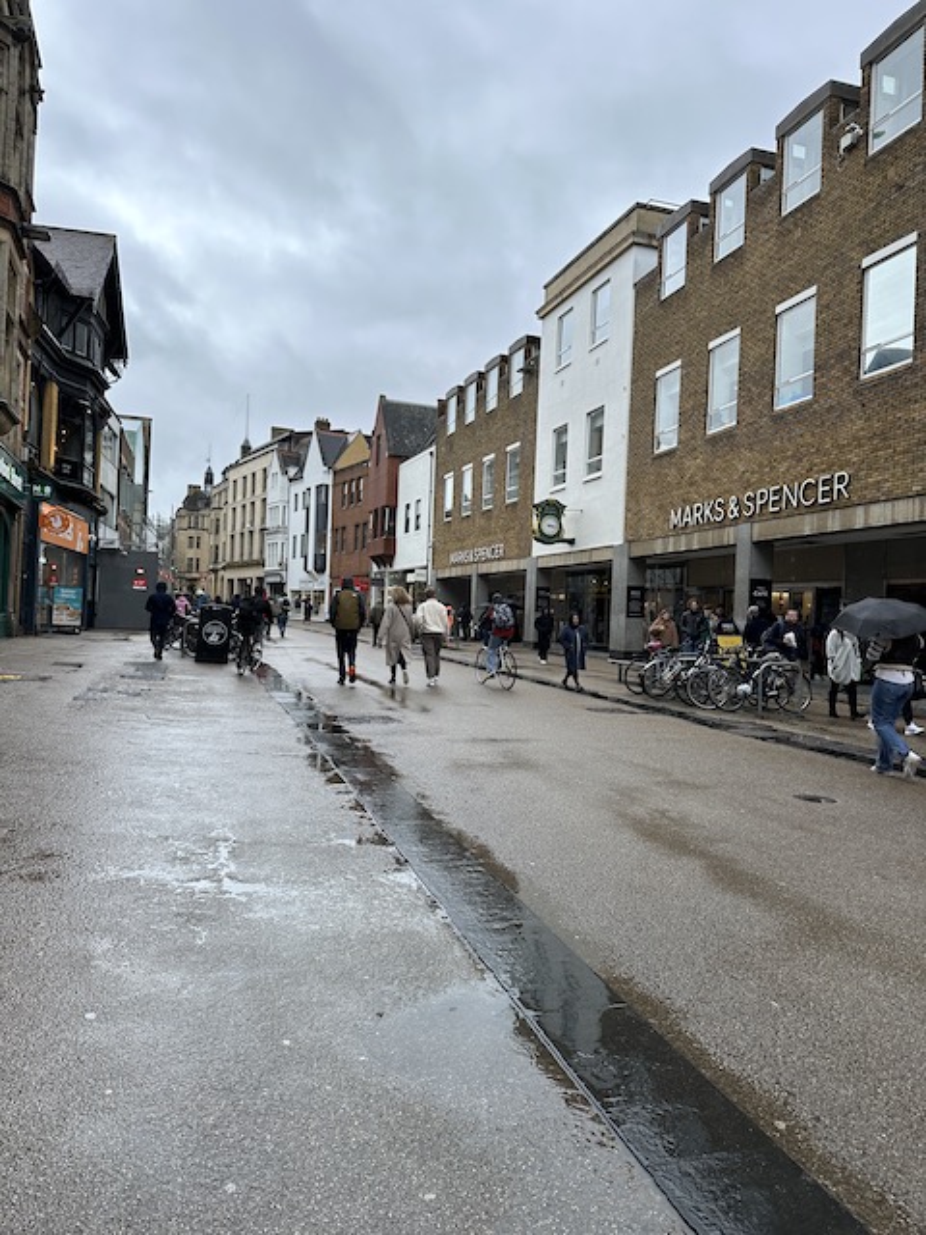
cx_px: 463
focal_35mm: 24
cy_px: 618
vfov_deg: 71.6
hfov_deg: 56.8
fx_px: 856
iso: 80
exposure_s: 1/1339
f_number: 1.78
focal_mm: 6.86
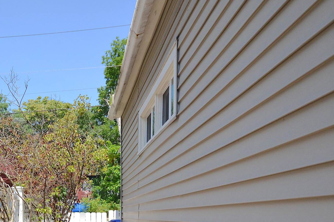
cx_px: 88
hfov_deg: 49.9
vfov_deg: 33.2
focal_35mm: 37
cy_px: 216
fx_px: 344
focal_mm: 11
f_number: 5.6
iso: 400
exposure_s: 1/1250
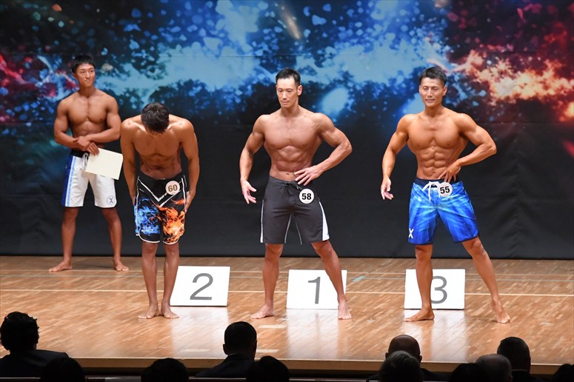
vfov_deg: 6.8
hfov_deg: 10.2
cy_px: 191
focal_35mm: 202
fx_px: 3219
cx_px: 287
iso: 8000
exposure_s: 1/400
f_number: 5.6
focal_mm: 135
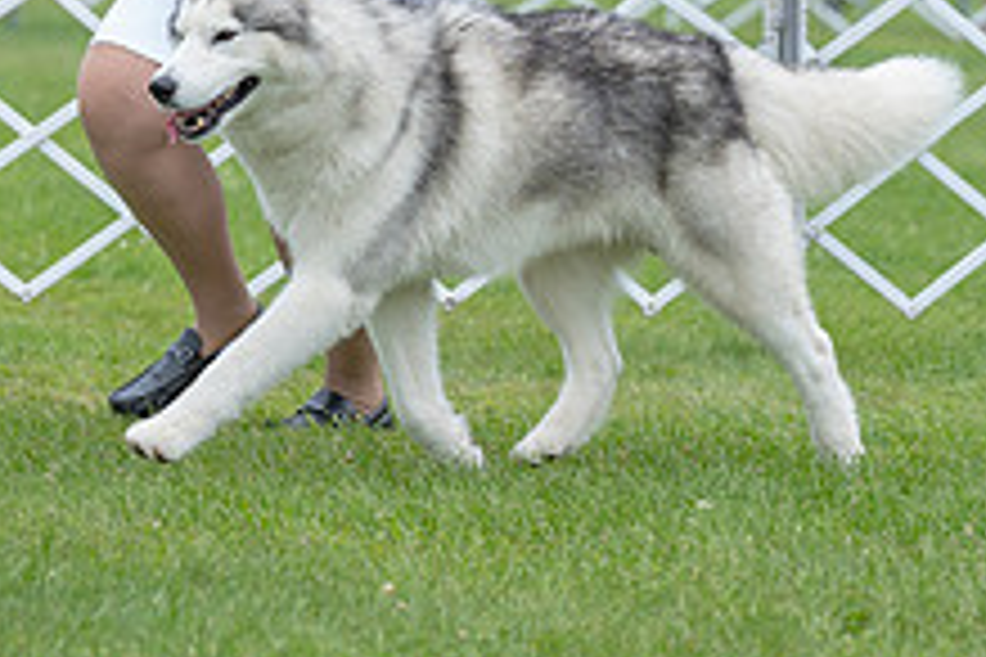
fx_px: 11311
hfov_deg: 5.0
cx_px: 423
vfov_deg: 3.3
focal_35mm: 413
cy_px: -133
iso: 400
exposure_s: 1/1000
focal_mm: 156
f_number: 4.5
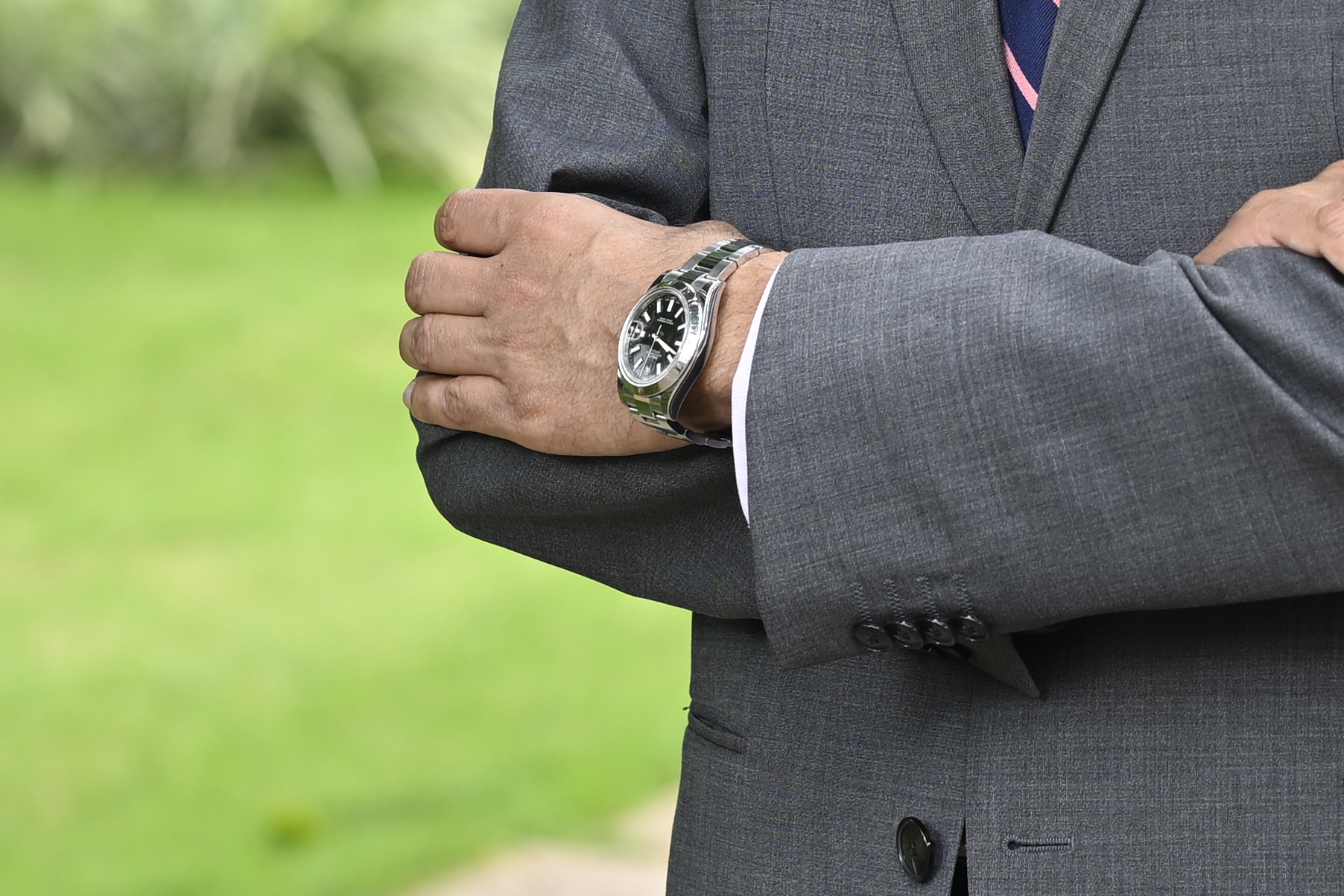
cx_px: 1667
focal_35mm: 389
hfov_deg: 5.3
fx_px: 14523
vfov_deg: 3.5
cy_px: -357
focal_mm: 85
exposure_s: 1/200
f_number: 3.5
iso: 125
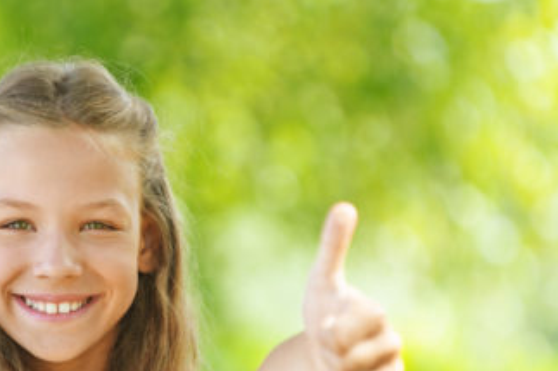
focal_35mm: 372
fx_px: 5763
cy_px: 290
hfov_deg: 5.5
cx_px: 97
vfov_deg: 3.7
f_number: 3.5
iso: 200
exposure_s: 1/160
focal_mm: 200
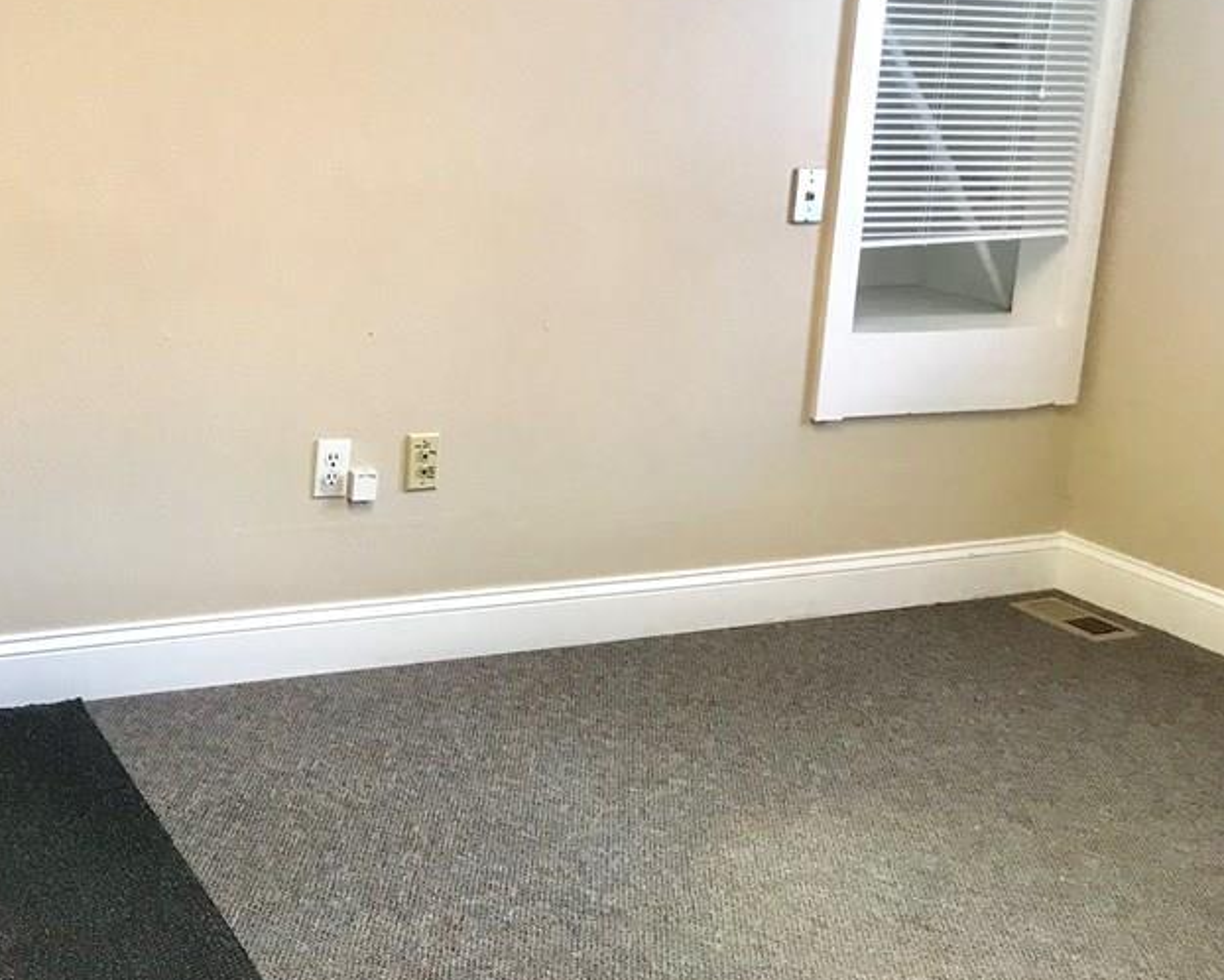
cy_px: 317
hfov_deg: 39.7
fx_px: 1631
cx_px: 266
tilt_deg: -10.6
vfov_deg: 33.1
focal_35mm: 45
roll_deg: -2.6
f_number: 1.8
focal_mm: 3.99
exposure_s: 1/30
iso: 40
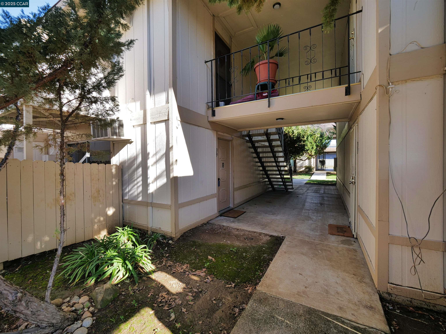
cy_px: 167
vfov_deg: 85.7
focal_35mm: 14
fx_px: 180
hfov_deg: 102.1
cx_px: 223
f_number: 3.5
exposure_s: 1/200
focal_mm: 7
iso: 100
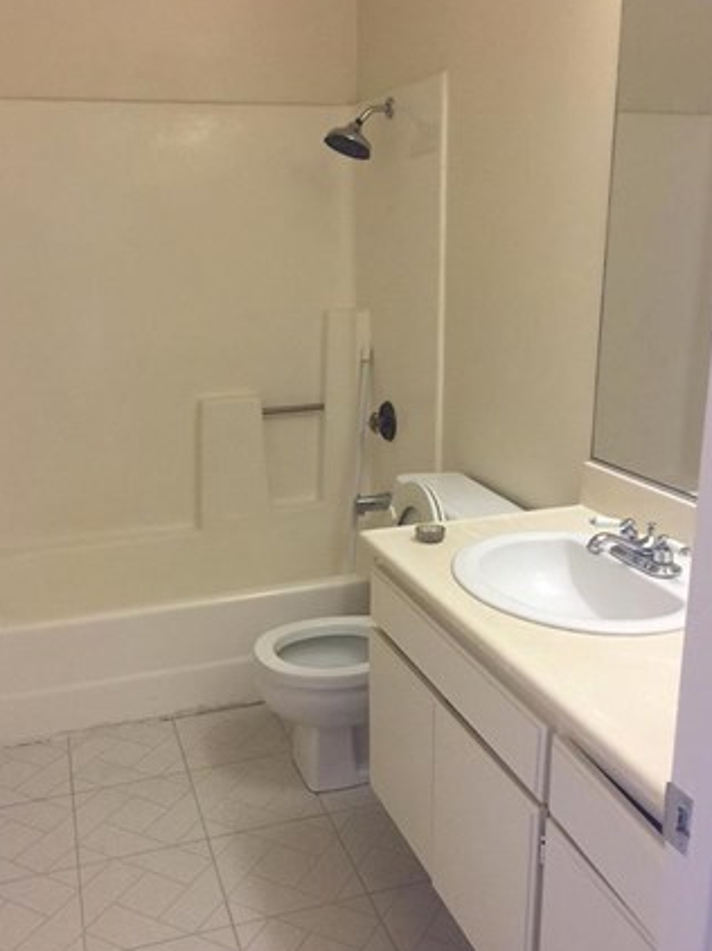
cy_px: 512
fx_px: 906
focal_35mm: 33
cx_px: 329
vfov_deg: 55.3
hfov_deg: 42.9
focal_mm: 4.15
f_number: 2.2
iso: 40
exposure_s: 1/30
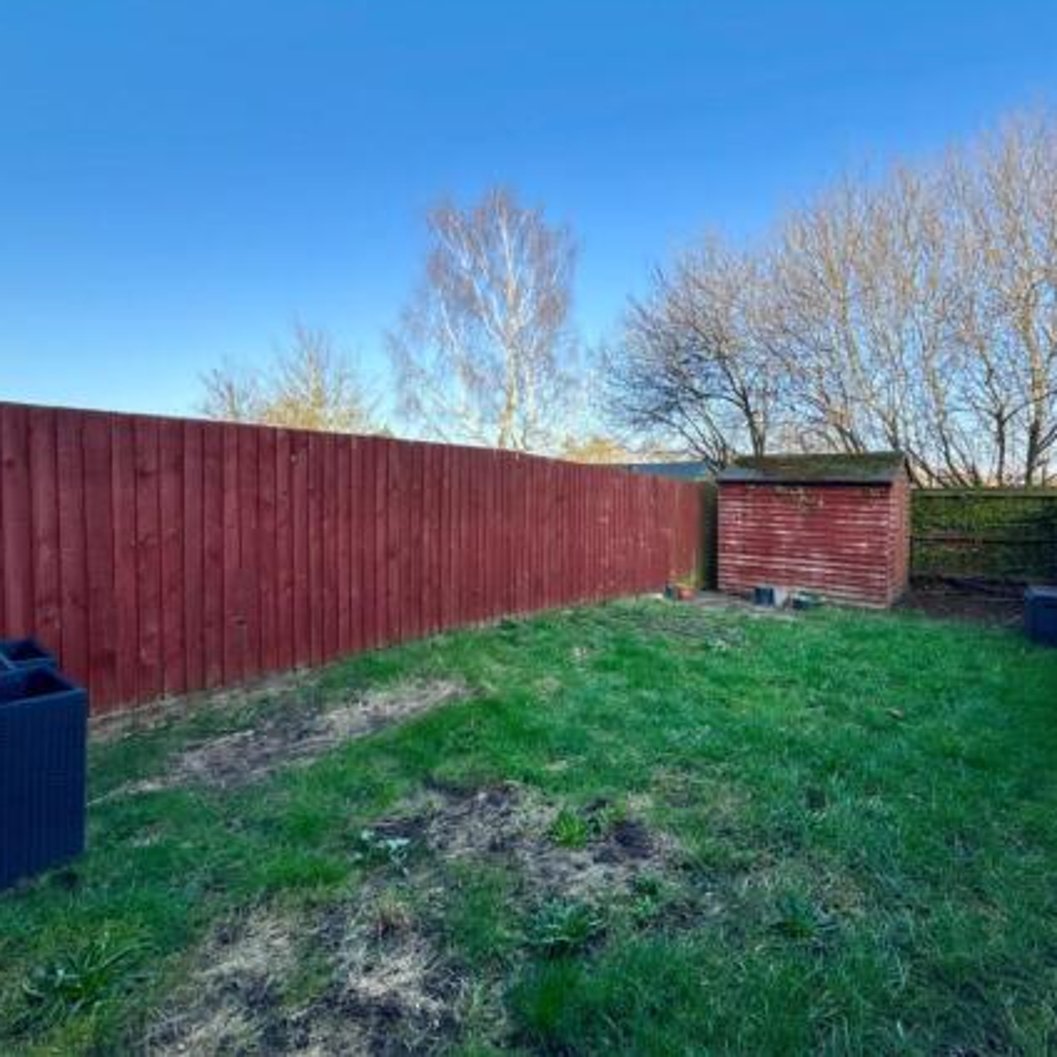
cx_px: 595
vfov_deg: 84.0
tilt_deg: -2.0
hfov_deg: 83.6
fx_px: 587
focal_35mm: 17
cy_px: 515
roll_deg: +0.2
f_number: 2.2
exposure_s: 1/579
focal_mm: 2.22
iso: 50
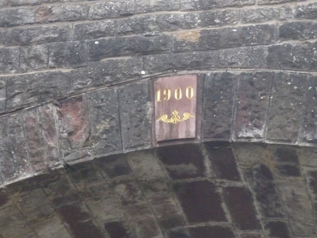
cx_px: 158
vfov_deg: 9.5
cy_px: 119
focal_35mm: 157
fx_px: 1438
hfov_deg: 12.6
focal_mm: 19.9
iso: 800
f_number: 5.8
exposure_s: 1/125
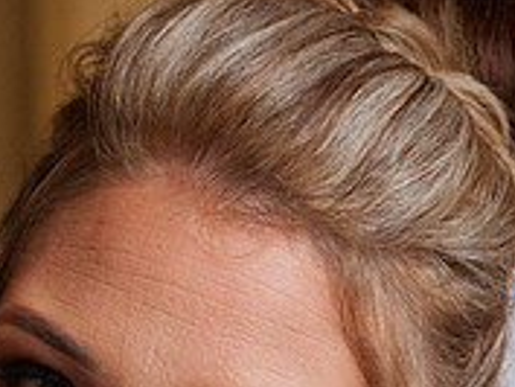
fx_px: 3275
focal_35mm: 220
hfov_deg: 8.9
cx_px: -105
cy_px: 442
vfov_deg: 6.7
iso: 3200
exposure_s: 1/160
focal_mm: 70
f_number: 5.6
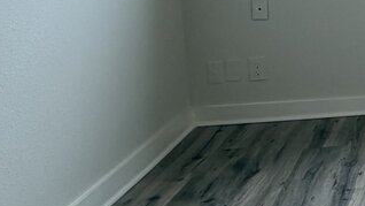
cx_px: 651
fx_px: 668
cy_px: -22
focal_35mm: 69
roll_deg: -0.5
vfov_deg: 16.9
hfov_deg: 21.1
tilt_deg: -5.6
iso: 64
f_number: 2.2
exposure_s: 1/120
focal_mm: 2.22
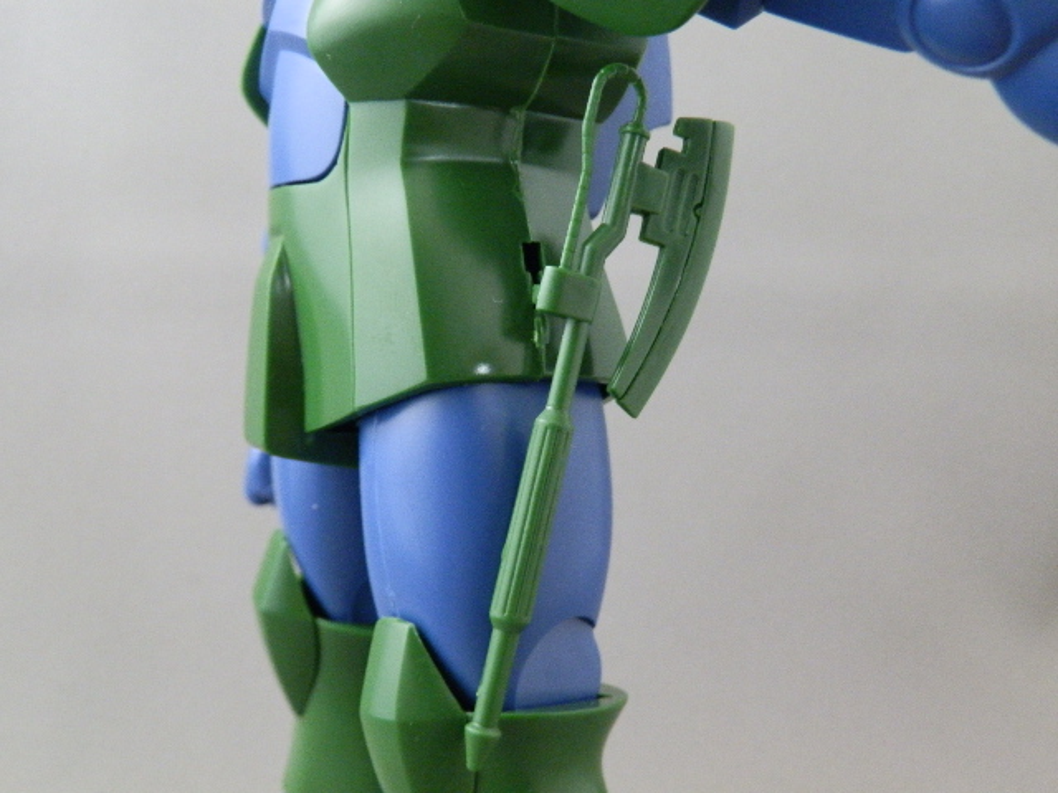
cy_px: 396
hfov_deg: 54.0
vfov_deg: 41.8
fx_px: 1039
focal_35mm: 34
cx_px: 529
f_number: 3.5
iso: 400
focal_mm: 6.17
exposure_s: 1/8
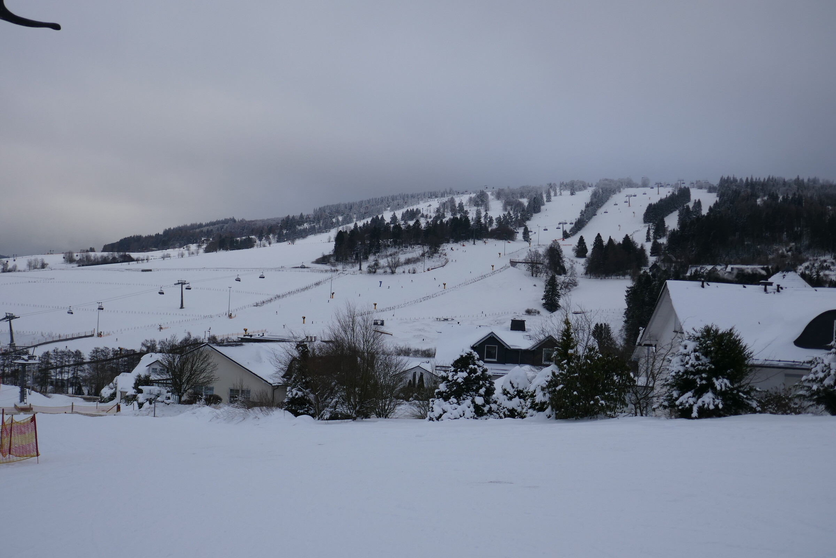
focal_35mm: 33
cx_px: 418
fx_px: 766
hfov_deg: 57.2
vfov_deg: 40.0
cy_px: 279
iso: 125
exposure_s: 1/640
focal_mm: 12.1
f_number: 3.3
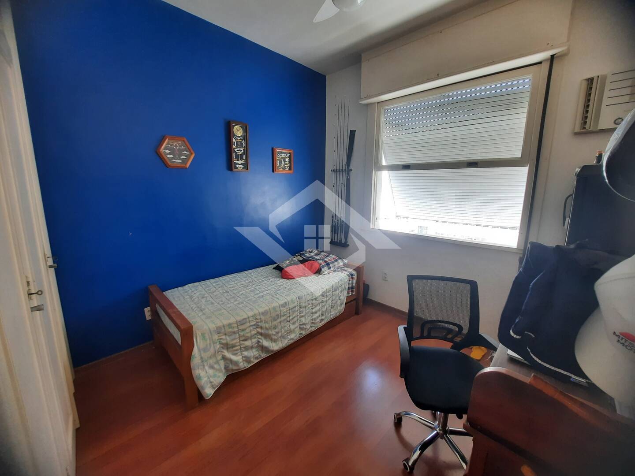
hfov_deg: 106.2
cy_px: 238
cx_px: 318
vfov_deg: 89.9
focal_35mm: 13
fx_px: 238
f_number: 2.2
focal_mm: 1.74
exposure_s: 1/40
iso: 100
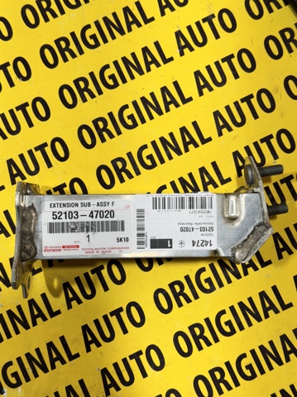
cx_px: 148
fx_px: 550
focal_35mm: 48
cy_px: 198
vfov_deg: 39.7
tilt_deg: -85.4
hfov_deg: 30.2
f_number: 1.78
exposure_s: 1/121
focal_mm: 6.76
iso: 50
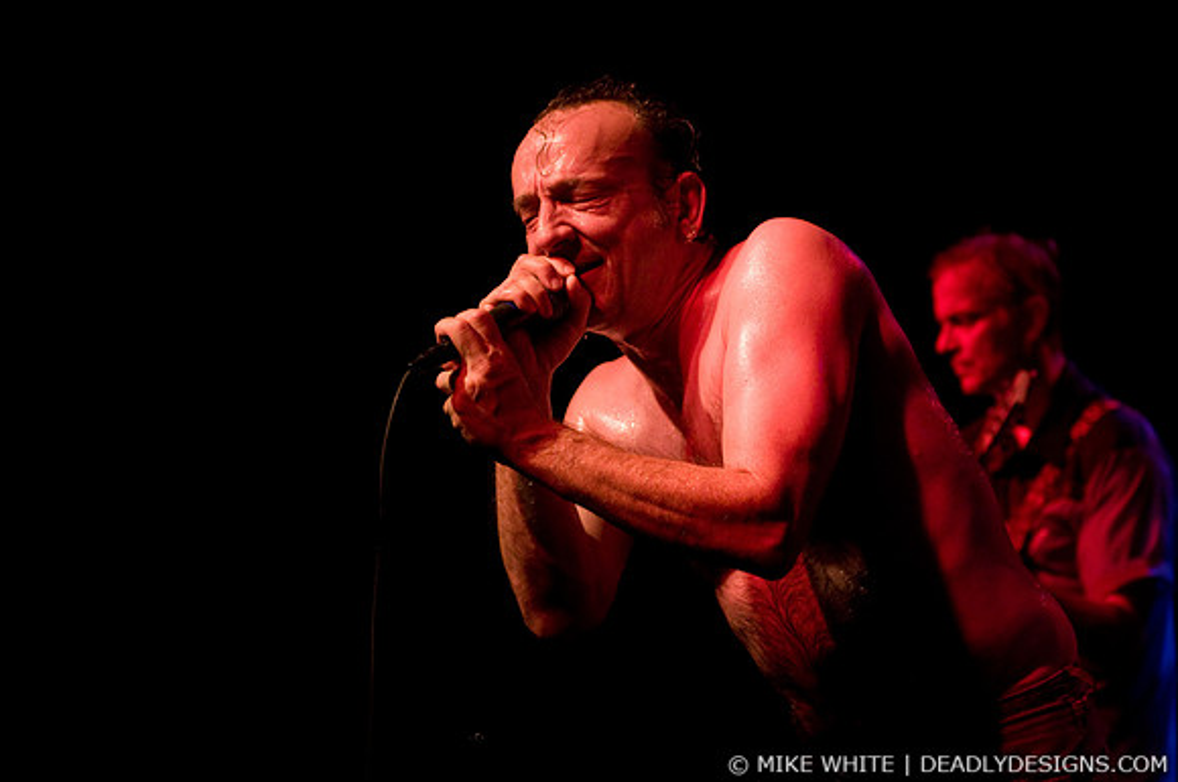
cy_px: 391
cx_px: 589
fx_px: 3431
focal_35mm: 105
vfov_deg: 13.0
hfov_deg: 19.5
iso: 1000
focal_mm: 70
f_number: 2.8
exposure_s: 1/160
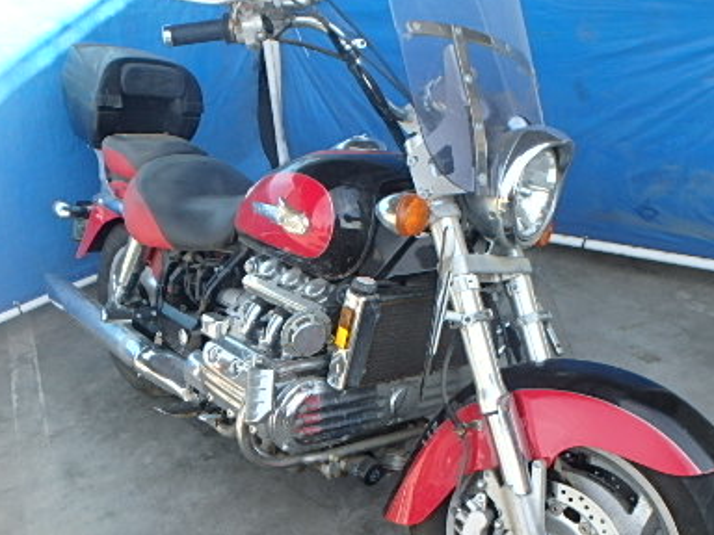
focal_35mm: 35
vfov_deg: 40.0
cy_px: 373
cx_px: 335
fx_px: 722
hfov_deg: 52.6
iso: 125
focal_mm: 3.7
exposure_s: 1/160
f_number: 3.5
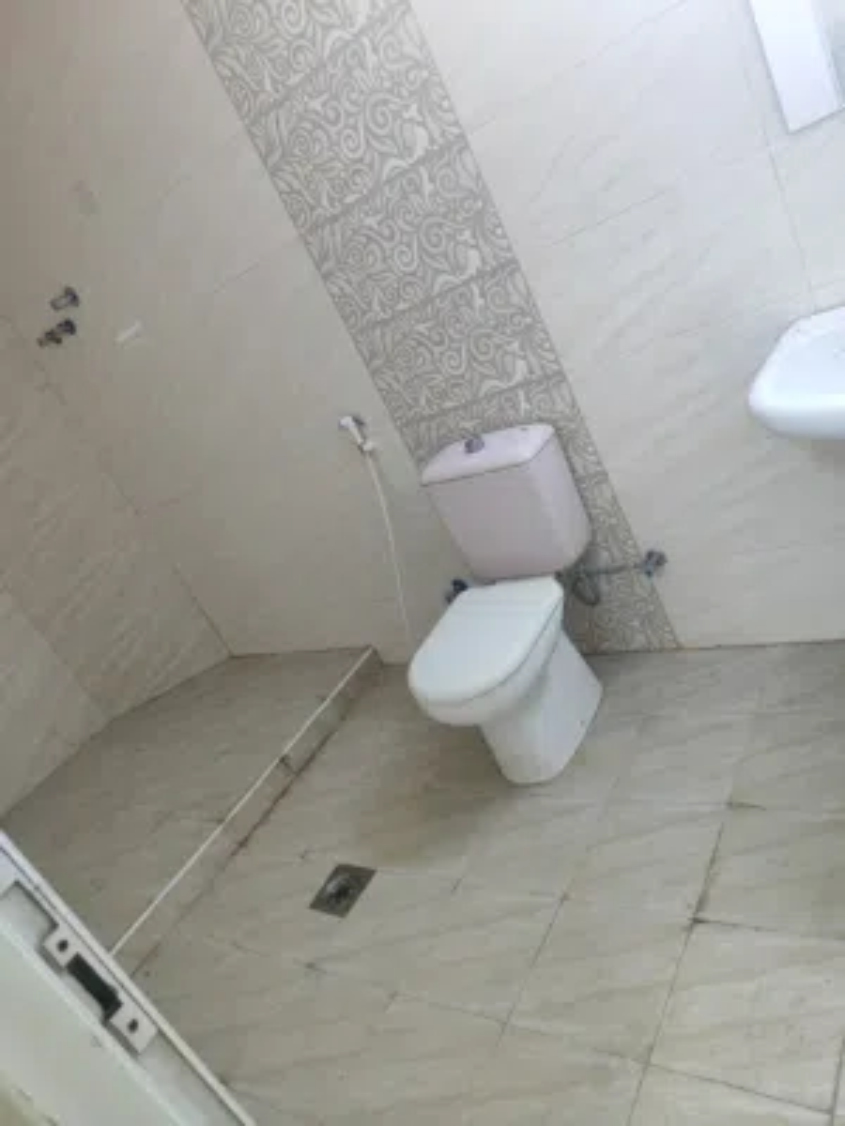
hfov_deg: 56.8
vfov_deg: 71.6
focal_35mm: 24
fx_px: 781
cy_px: 563
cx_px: 422
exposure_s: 1/50
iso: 913
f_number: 1.89
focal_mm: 5.89
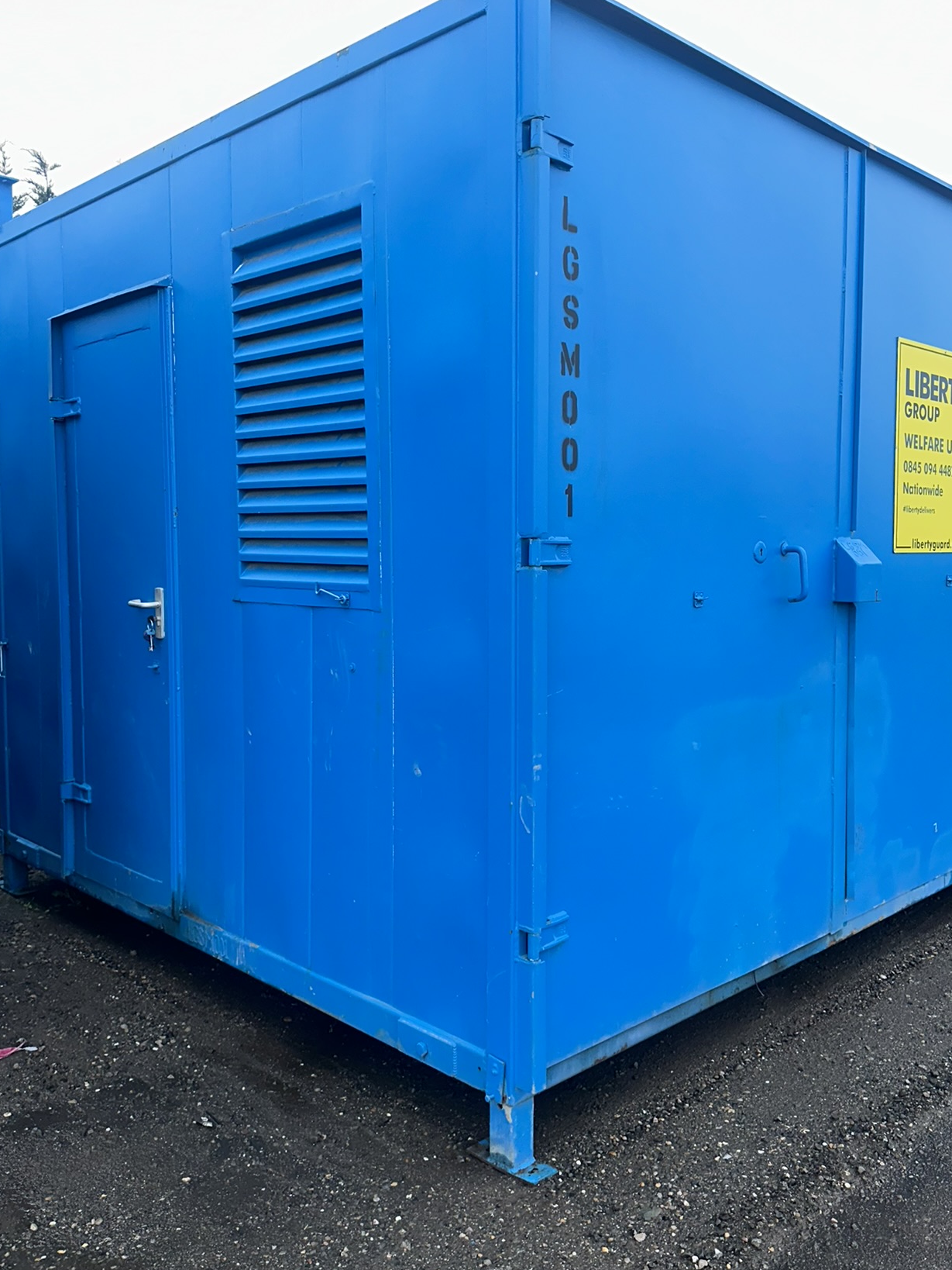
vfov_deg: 59.9
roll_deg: +0.2
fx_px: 1100
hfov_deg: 46.8
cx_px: 478
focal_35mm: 30
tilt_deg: -3.5
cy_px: 606
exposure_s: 1/745
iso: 80
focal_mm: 6.86
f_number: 1.78
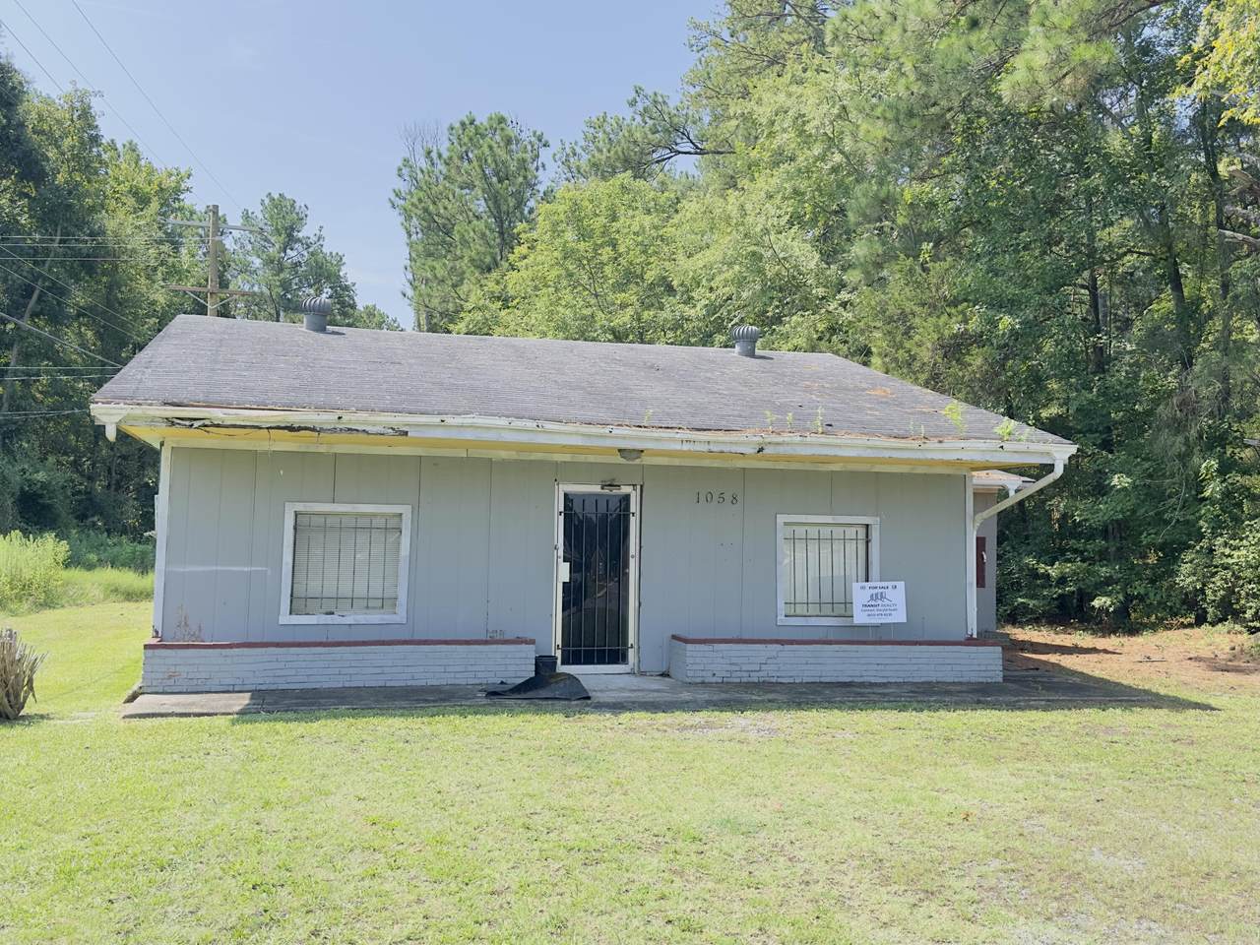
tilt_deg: +4.3
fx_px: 1238
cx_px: 630
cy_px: 472
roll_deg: -2.2
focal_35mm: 34
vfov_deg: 41.8
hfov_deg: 54.0
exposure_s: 1/2232
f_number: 1.78
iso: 100
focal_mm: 6.86
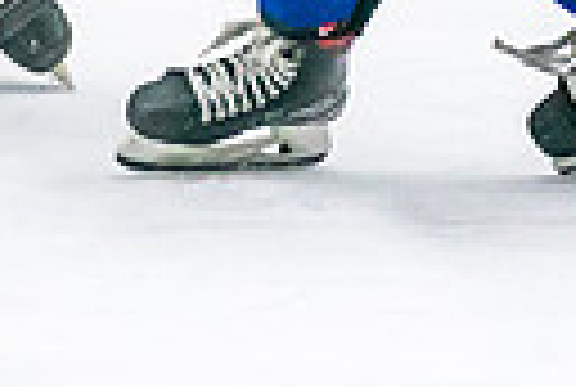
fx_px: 10889
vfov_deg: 2.0
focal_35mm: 679
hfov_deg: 3.0
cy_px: -426
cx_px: -292
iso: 3200
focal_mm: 98
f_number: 2.8
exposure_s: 1/1250
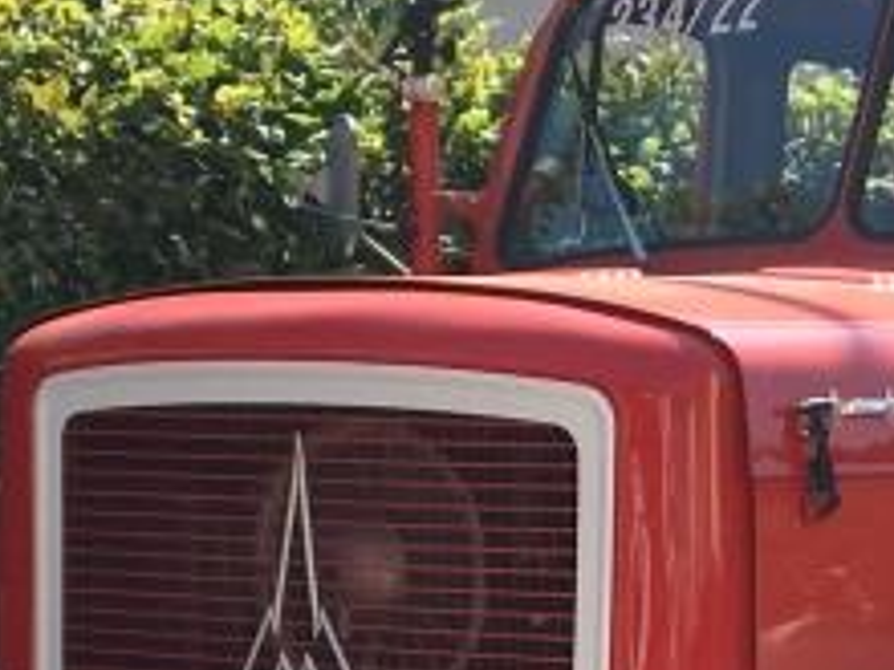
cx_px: 971
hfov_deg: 14.3
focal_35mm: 135
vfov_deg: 10.8
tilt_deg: -12.9
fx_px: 3487
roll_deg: +1.1
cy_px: 853
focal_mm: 4.15
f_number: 2.2
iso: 25
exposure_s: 1/777
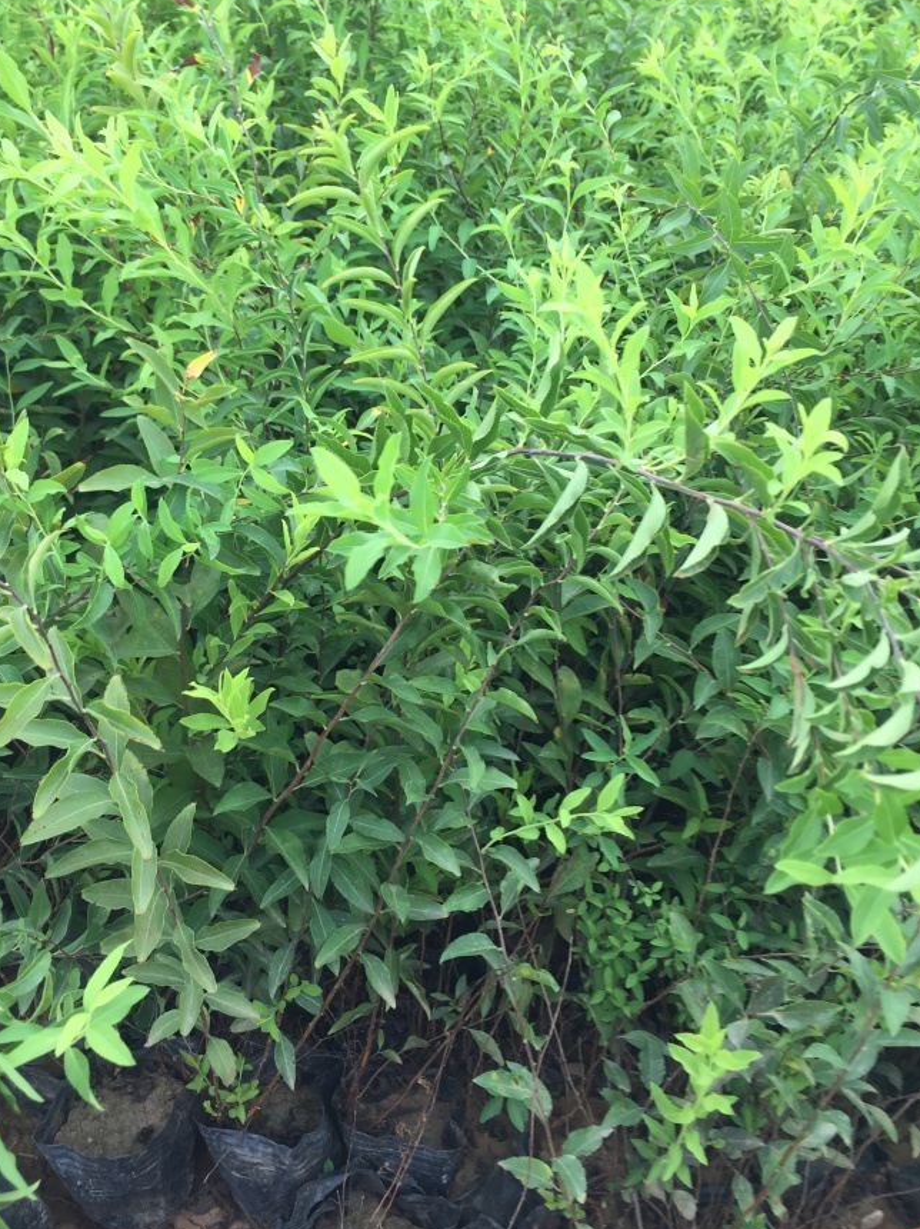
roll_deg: -1.1
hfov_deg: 39.4
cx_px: 357
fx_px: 1277
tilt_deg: -27.5
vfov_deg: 51.2
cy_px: 535
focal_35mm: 36
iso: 32
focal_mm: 4.15
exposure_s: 1/146
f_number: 2.2
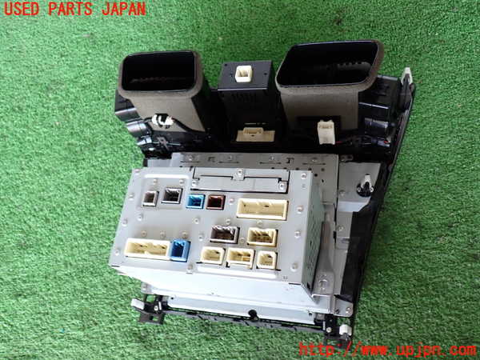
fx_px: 444
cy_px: 180
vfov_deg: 44.2
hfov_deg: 56.8
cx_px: 240
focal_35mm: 32
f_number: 2.4
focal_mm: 5.79
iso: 200
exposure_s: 1/50
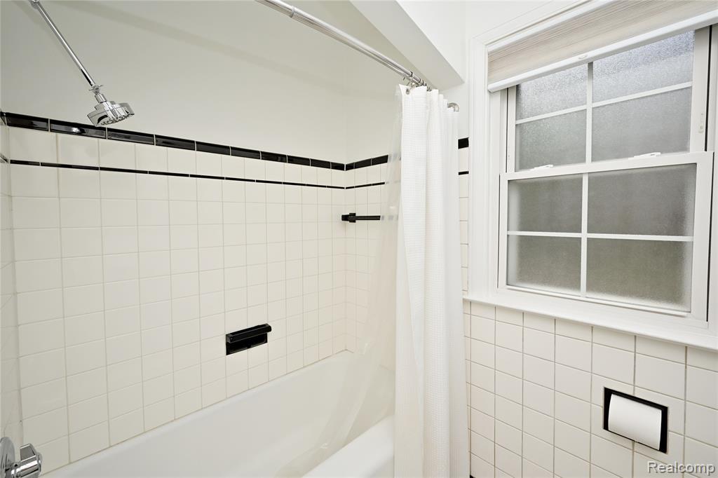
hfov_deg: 104.3
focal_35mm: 14
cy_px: 239
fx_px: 279
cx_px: 359
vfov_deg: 81.2
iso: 160
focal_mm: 14
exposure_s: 1/60
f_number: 14
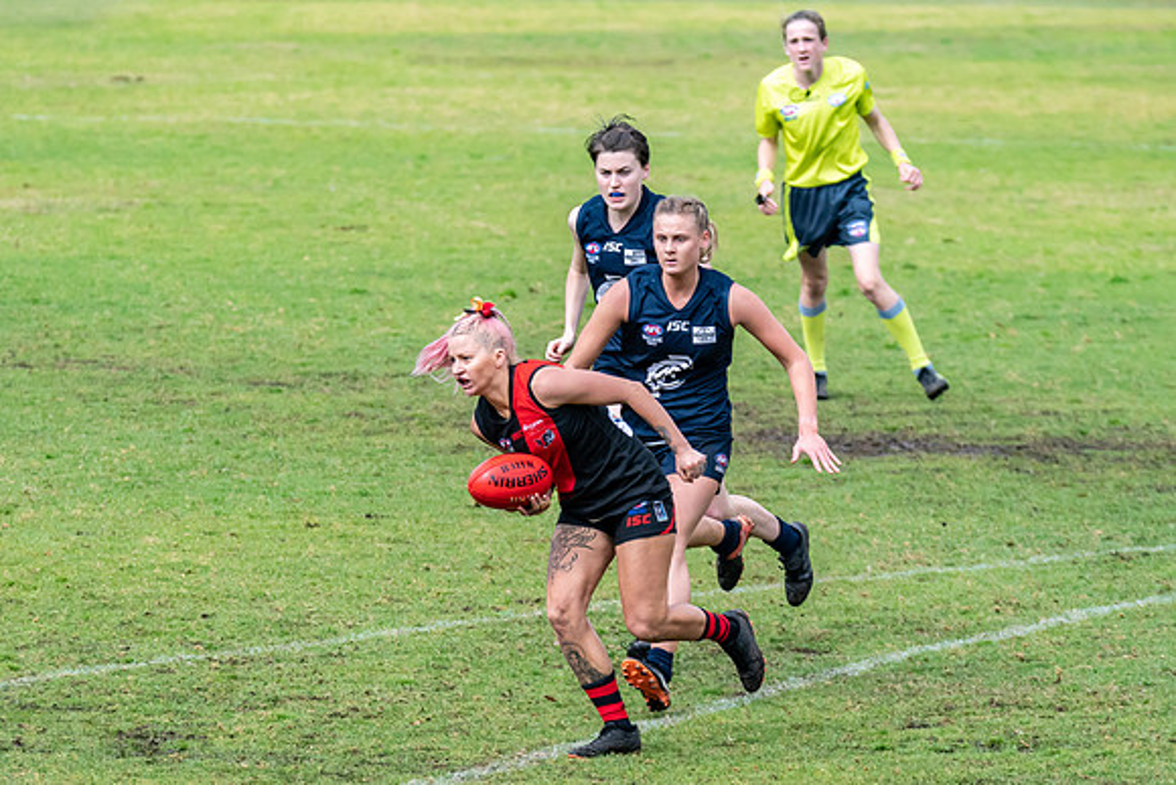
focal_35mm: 458
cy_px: 475
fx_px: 14974
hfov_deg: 4.5
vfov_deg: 3.0
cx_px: 460
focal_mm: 250
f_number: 7.1
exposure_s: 1/2500
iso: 1000
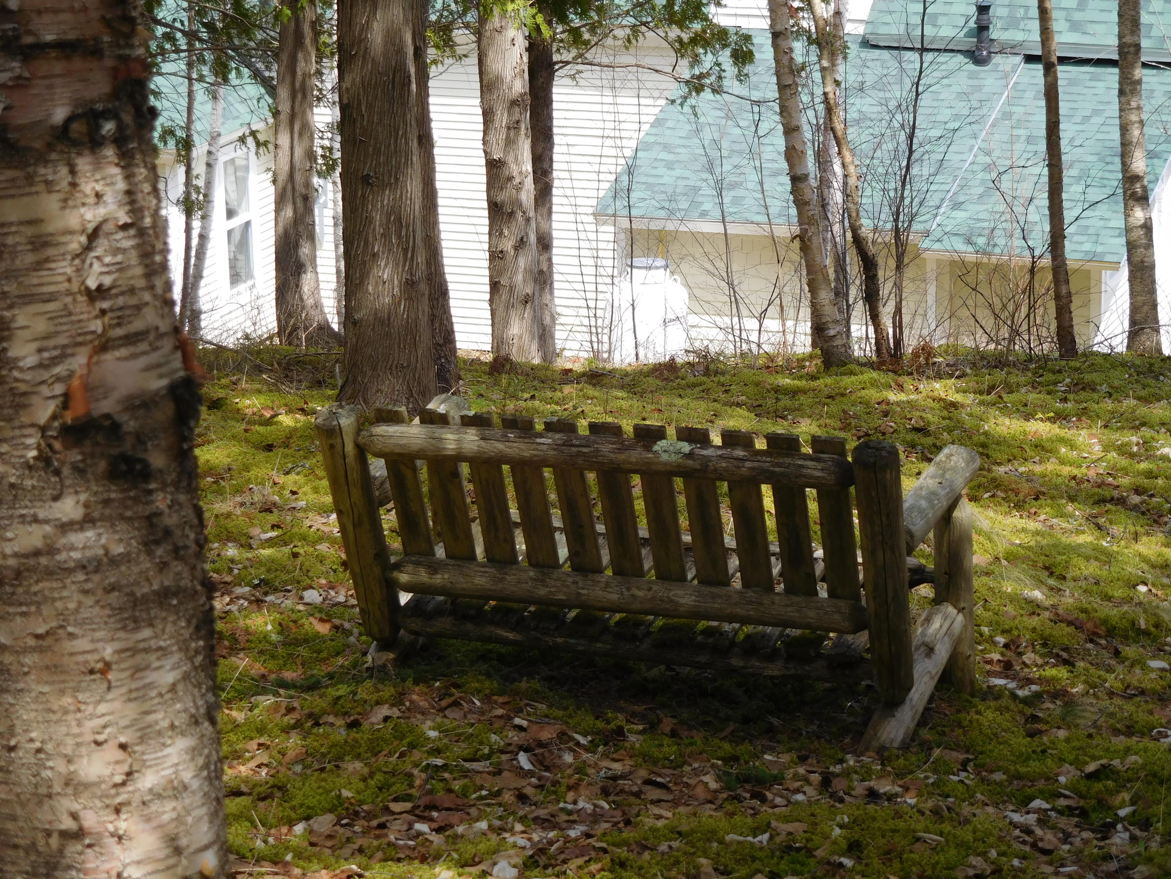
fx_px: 3383
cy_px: 440
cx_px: 586
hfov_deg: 19.6
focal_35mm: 100
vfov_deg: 14.8
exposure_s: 1/200
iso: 125
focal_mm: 17.8
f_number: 4.8
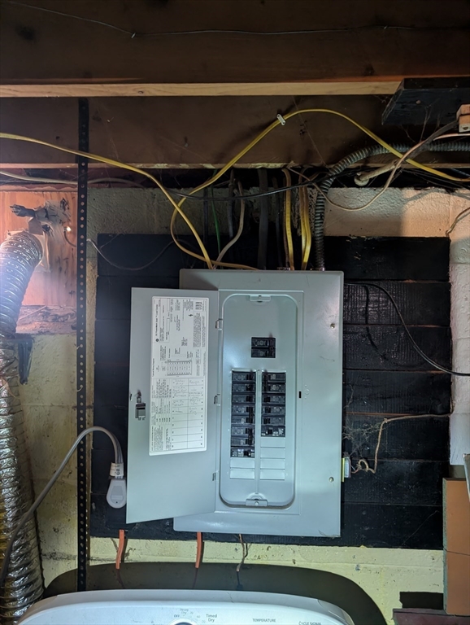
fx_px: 434
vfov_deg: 71.5
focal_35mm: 24
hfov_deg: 56.9
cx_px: 235
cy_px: 312
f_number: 1.68
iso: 913
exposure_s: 1/25.8
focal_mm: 6.9
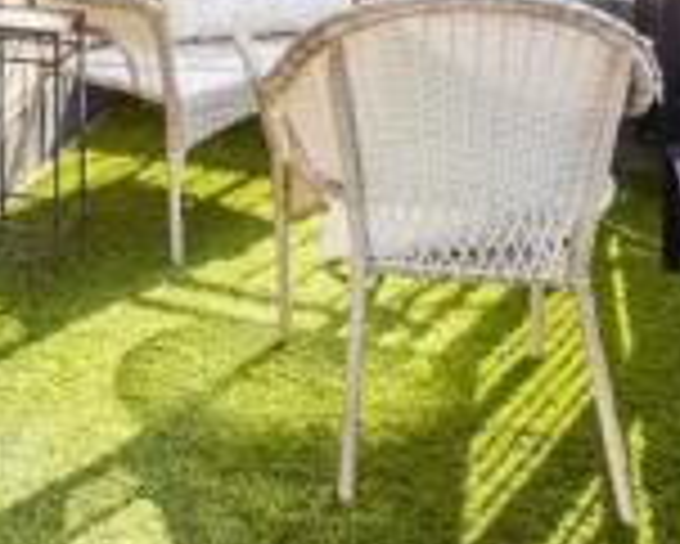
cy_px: -308
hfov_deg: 25.3
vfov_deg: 20.7
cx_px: -272
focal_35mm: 61
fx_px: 1228
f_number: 8
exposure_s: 1/640
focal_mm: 10
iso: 320
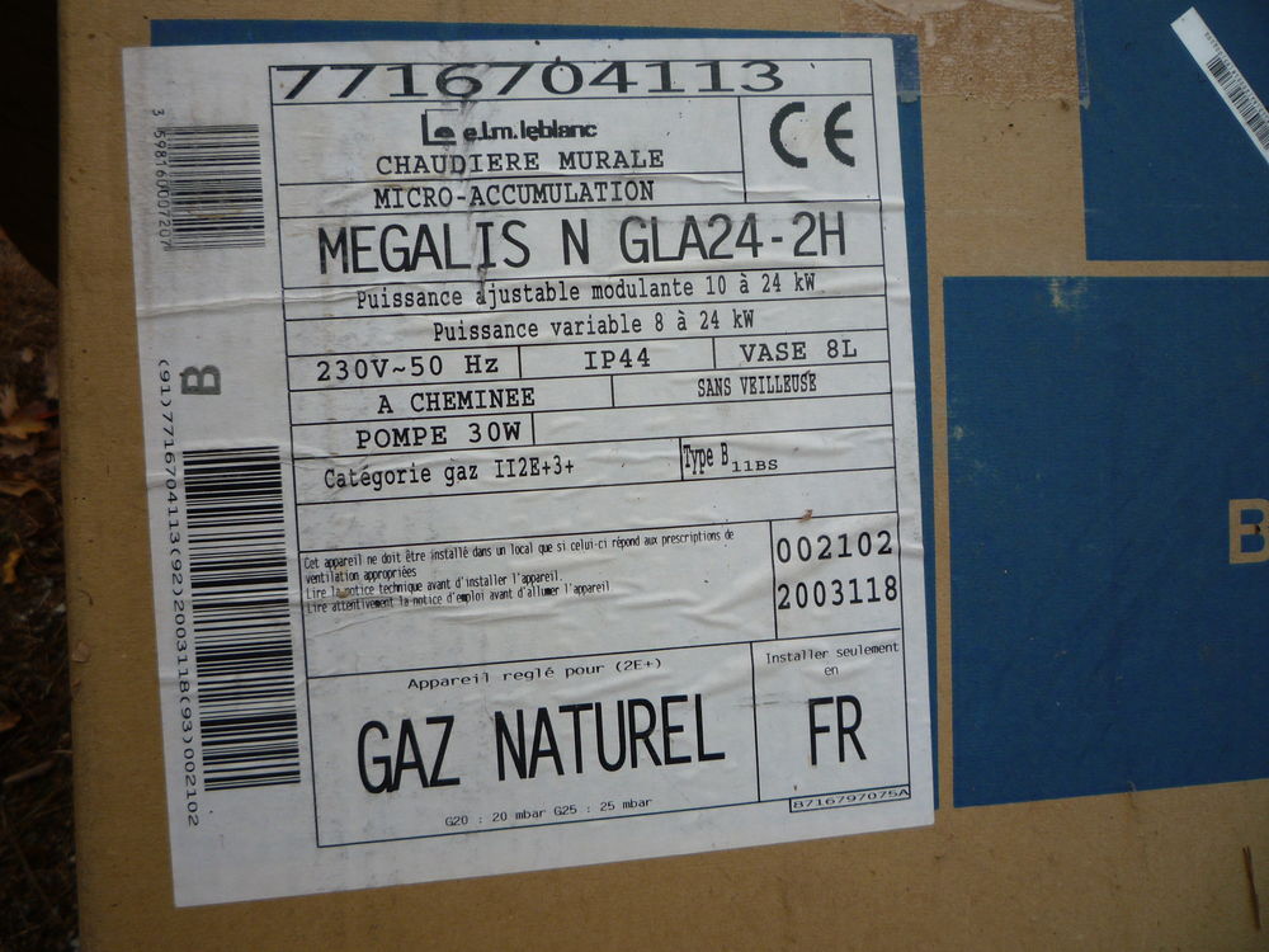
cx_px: 634
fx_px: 1100
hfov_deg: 60.0
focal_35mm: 30
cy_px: 476
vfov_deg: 46.8
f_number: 4
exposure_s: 1/400
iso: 100
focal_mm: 5.2
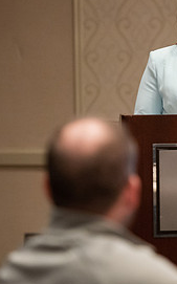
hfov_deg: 4.3
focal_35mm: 306
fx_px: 2366
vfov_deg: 6.9
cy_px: 115
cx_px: 199
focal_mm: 140
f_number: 2.8
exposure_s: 1/200
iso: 5000
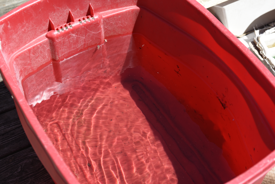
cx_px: 138
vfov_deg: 21.9
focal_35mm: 62
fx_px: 474
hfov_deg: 32.4
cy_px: 92
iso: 250
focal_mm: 62
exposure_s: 1/800
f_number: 6.3
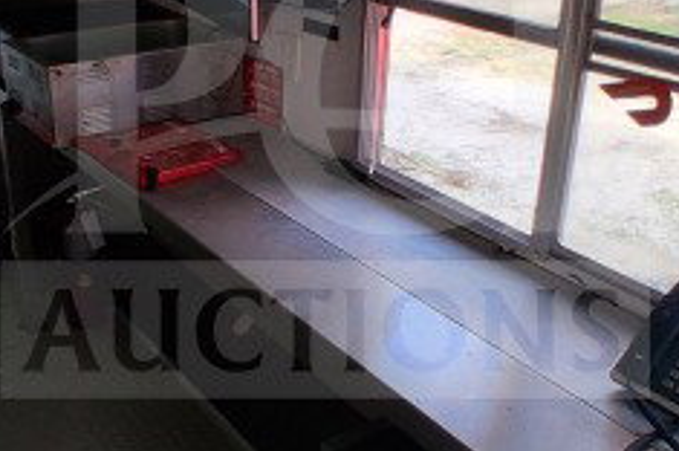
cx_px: 324
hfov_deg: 42.8
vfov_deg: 29.0
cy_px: 168
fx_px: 866
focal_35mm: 46
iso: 80
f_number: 2.2
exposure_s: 1/120
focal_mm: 1.4
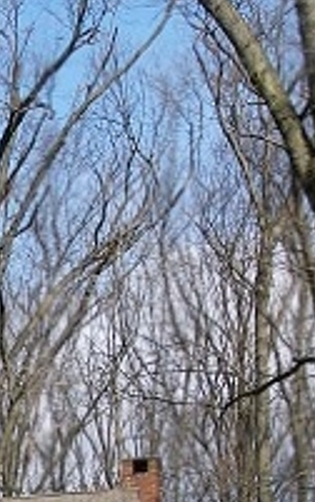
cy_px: 629
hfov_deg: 9.3
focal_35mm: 135
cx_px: -262
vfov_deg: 14.9
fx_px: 1850
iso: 50
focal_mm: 6.8
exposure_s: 1/500
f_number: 3.2
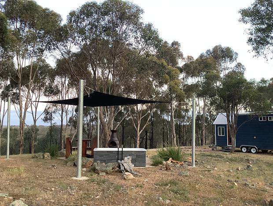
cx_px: 136
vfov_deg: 45.6
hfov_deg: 58.3
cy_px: 103
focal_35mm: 31
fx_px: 245
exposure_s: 1/60
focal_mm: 3.3
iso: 160
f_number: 2.4
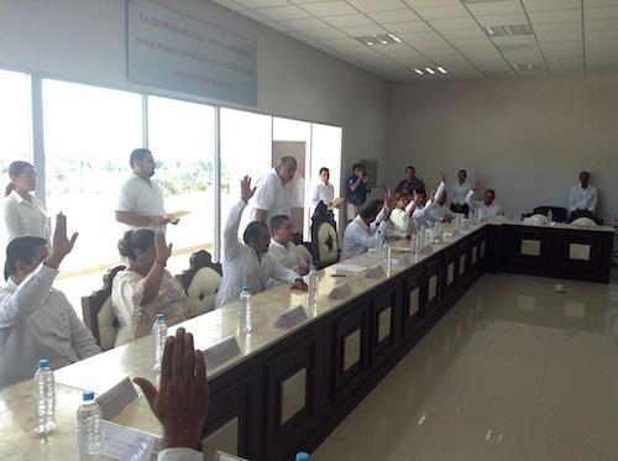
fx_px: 588
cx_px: 309
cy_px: 230
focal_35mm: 33
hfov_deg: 55.4
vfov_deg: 42.8
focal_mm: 3.3
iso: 50
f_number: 2.4
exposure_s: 1/120
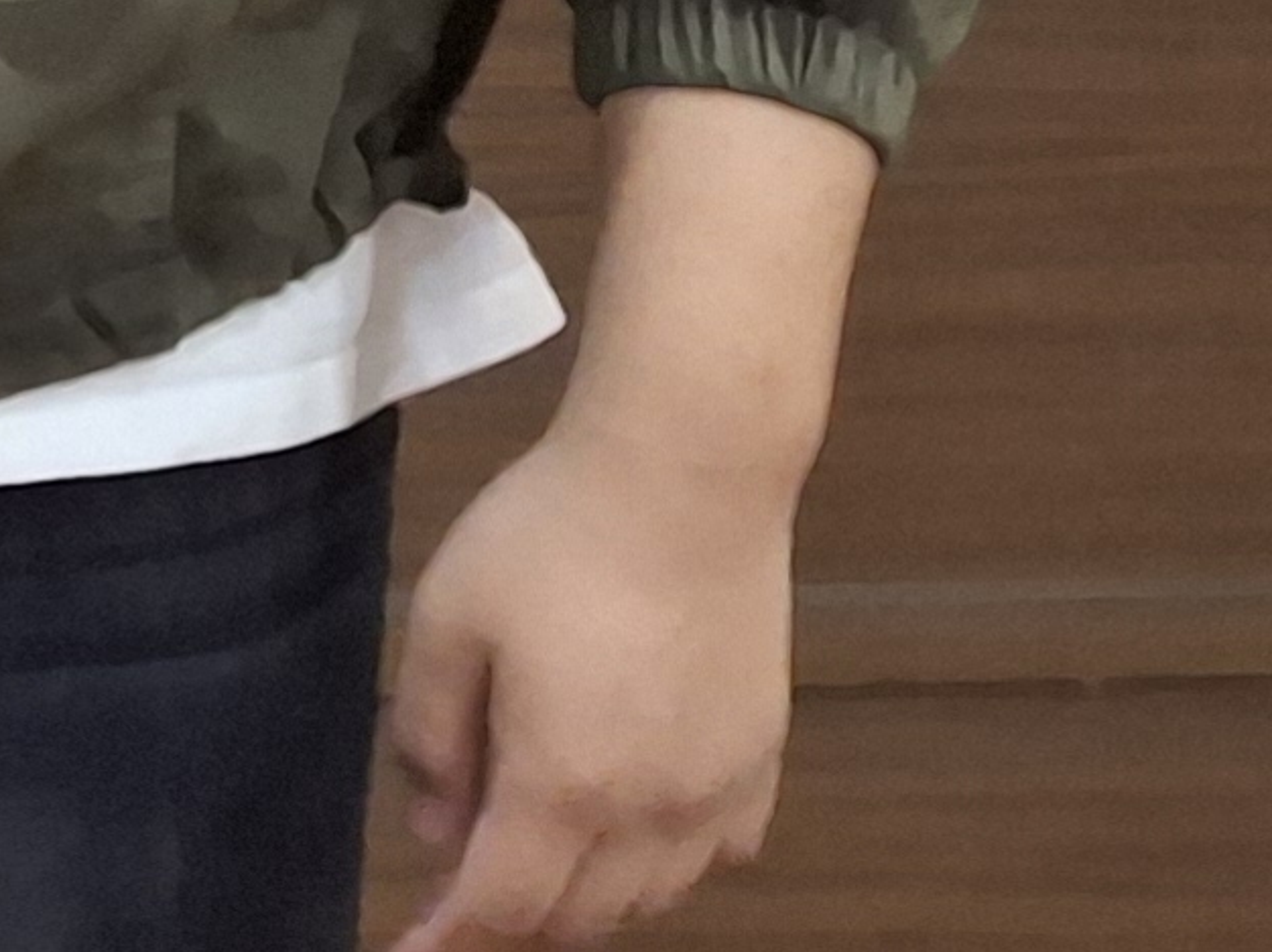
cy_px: -1120
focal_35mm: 163
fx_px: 5987
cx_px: -2542
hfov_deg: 9.5
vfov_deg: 8.5
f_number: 1.8
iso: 250
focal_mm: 4.69
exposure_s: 1/30
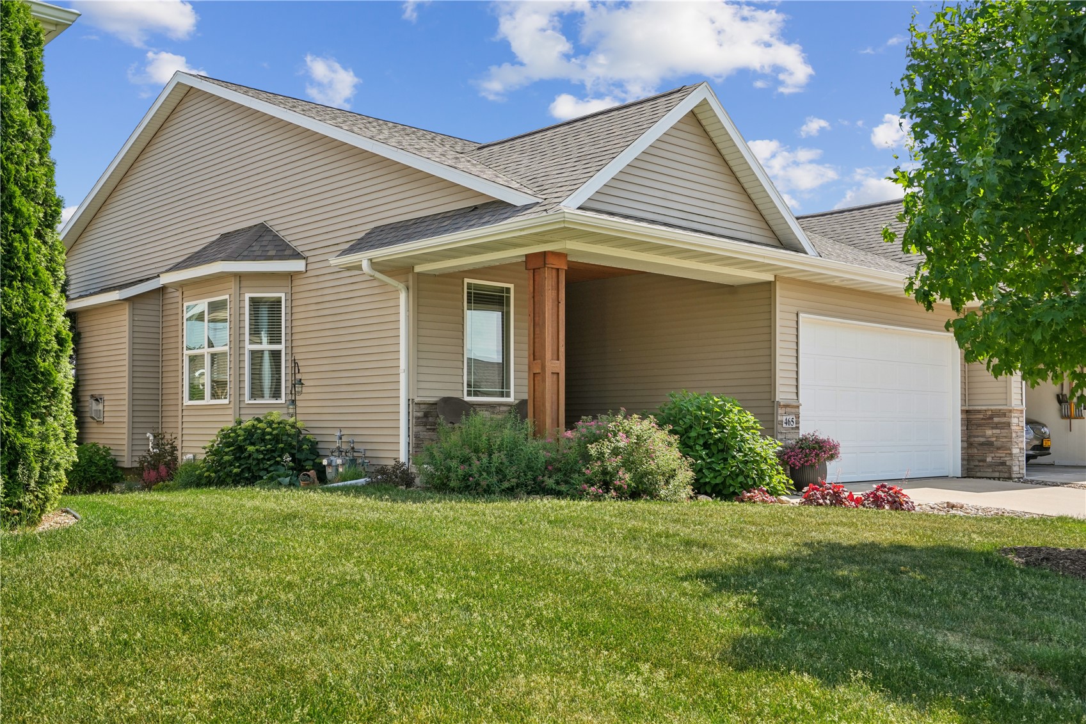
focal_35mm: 35
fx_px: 1056
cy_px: 362
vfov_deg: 37.8
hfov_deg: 54.4
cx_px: 543
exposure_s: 1/400
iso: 400
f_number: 9
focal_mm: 35
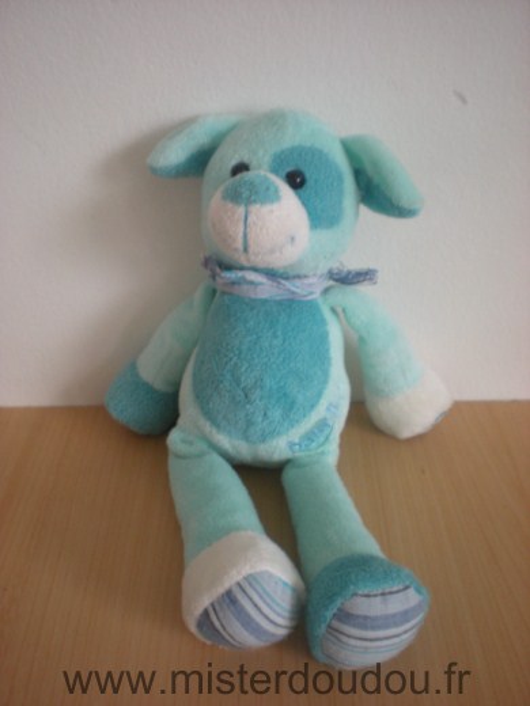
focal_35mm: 38
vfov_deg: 49.0
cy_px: 353
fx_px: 776
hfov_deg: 37.7
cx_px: 265
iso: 200
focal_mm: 6.3
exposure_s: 1/12.5
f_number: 3.1
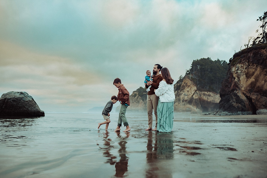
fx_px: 260
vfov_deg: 37.9
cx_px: 134
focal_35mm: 35
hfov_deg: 54.4
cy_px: 89
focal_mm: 35
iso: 200
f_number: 2.2
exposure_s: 1/500
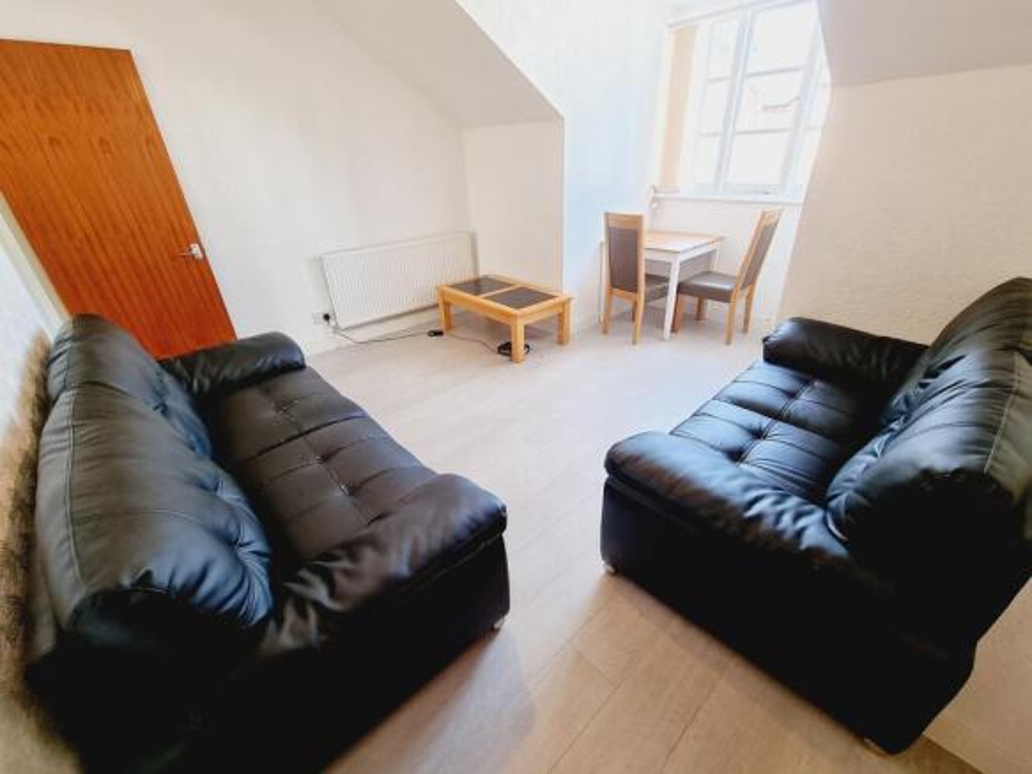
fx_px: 387
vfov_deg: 89.9
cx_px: 516
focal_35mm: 13
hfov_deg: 106.2
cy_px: 387
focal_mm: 2.2
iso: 100
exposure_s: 1/50
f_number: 2.2
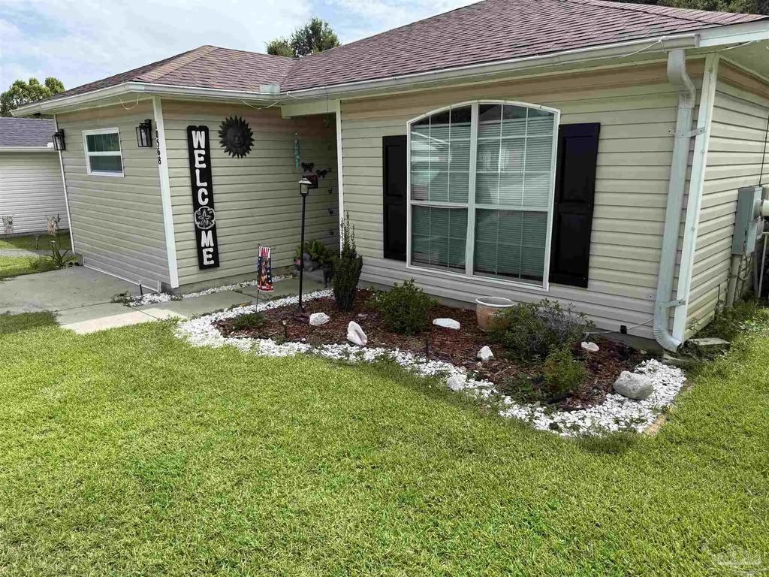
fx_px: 533
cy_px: 288
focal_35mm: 24
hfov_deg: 71.6
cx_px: 384
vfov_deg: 56.8
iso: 80
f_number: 1.78
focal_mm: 6.76
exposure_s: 1/3279
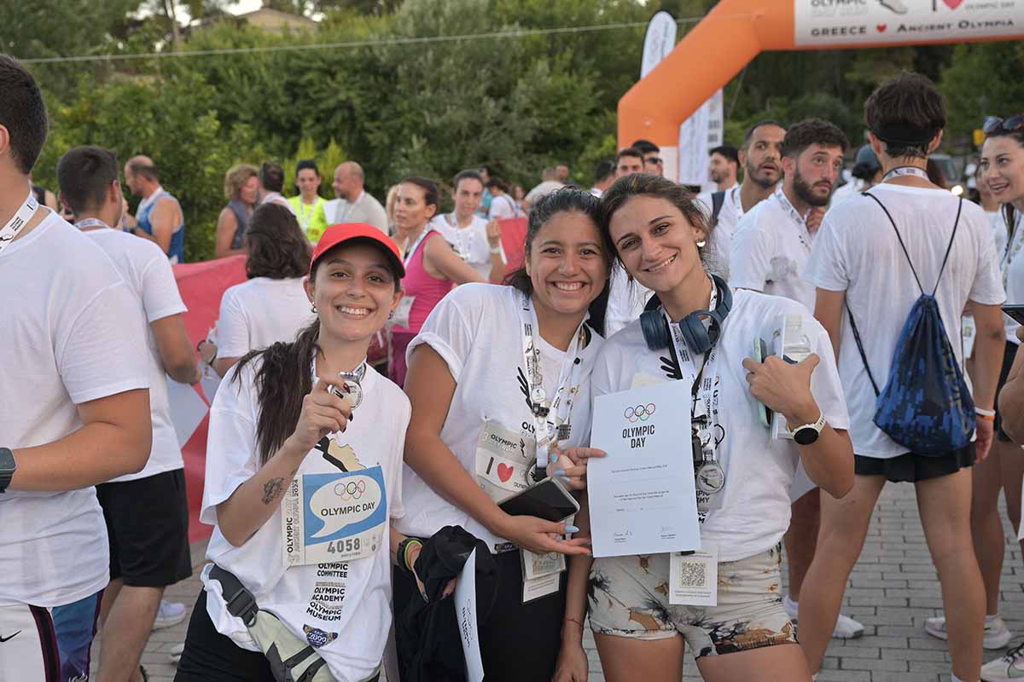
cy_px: 341
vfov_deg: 29.9
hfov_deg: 43.6
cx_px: 512
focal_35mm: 45
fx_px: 1280
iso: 900
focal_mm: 45
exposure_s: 1/320
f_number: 5.6
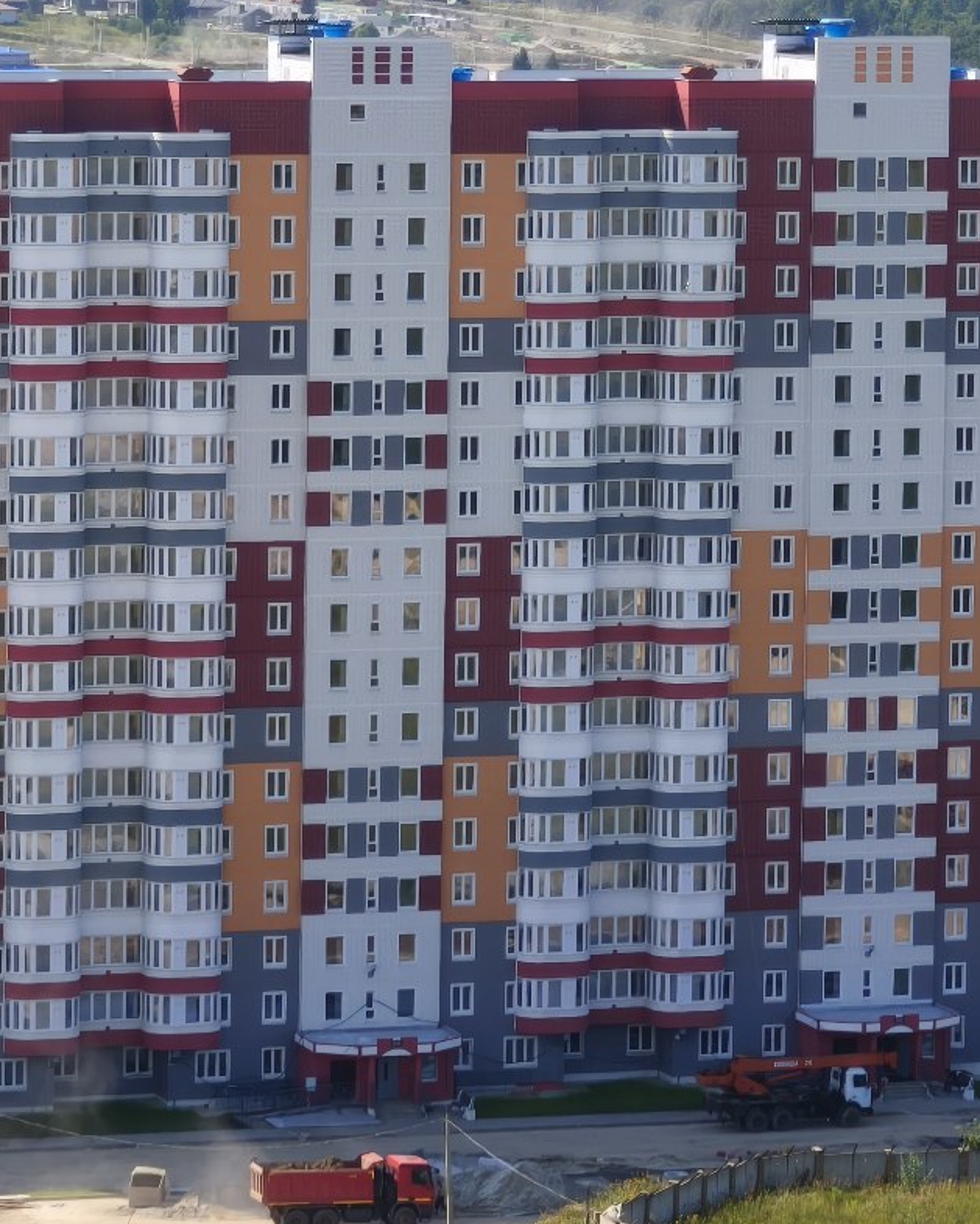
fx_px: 7177
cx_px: 222
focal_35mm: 198
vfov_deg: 9.7
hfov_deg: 7.8
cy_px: 391
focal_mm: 7.1
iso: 50
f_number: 1.9
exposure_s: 1/551
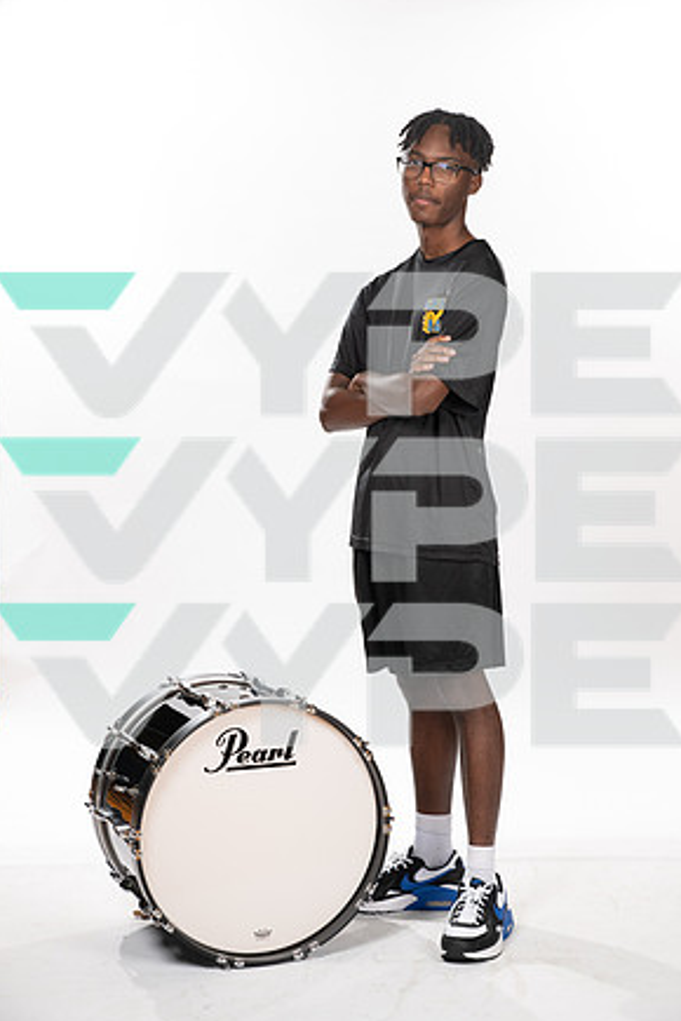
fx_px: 1702
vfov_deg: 33.4
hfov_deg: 22.6
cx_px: 345
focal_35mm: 60
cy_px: 512
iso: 800
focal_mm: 58
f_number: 7.1
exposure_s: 1/320
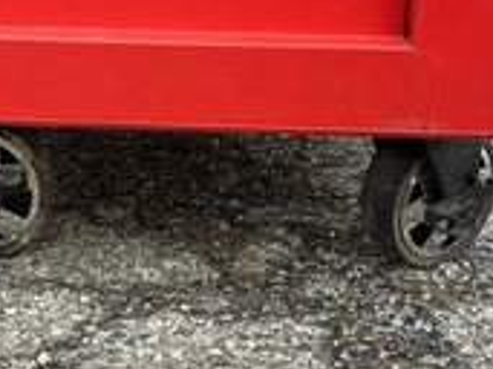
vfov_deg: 21.5
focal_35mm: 68
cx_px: 219
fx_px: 968
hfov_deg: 28.6
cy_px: 259
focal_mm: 3
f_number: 1.8
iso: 25
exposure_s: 1/122
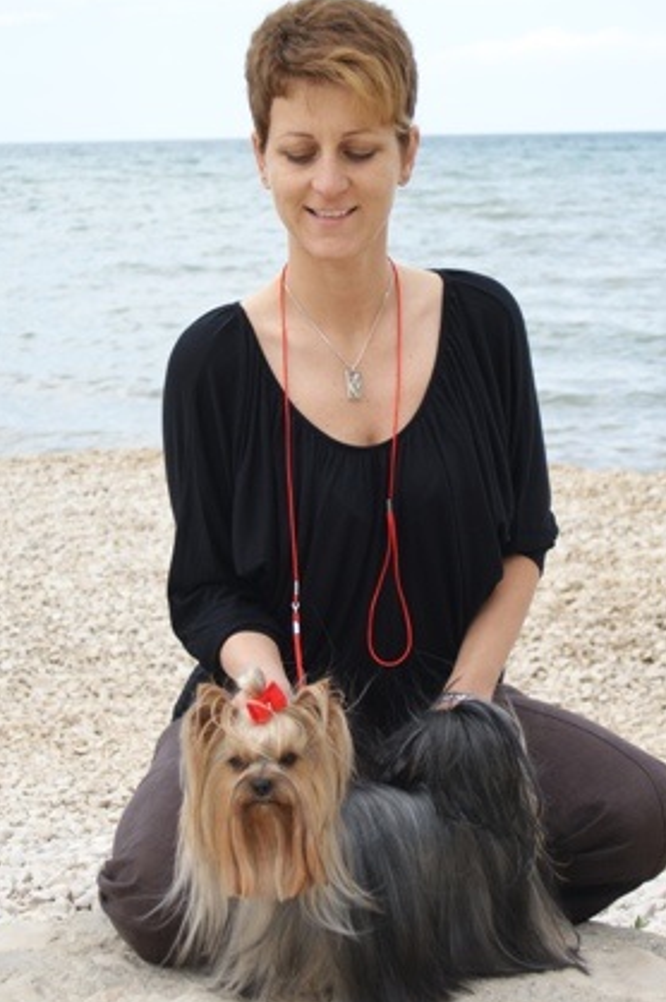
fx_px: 2156
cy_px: 525
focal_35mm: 78
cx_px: 369
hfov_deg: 17.6
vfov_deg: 26.1
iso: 100
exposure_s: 1/160
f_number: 5.6
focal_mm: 45
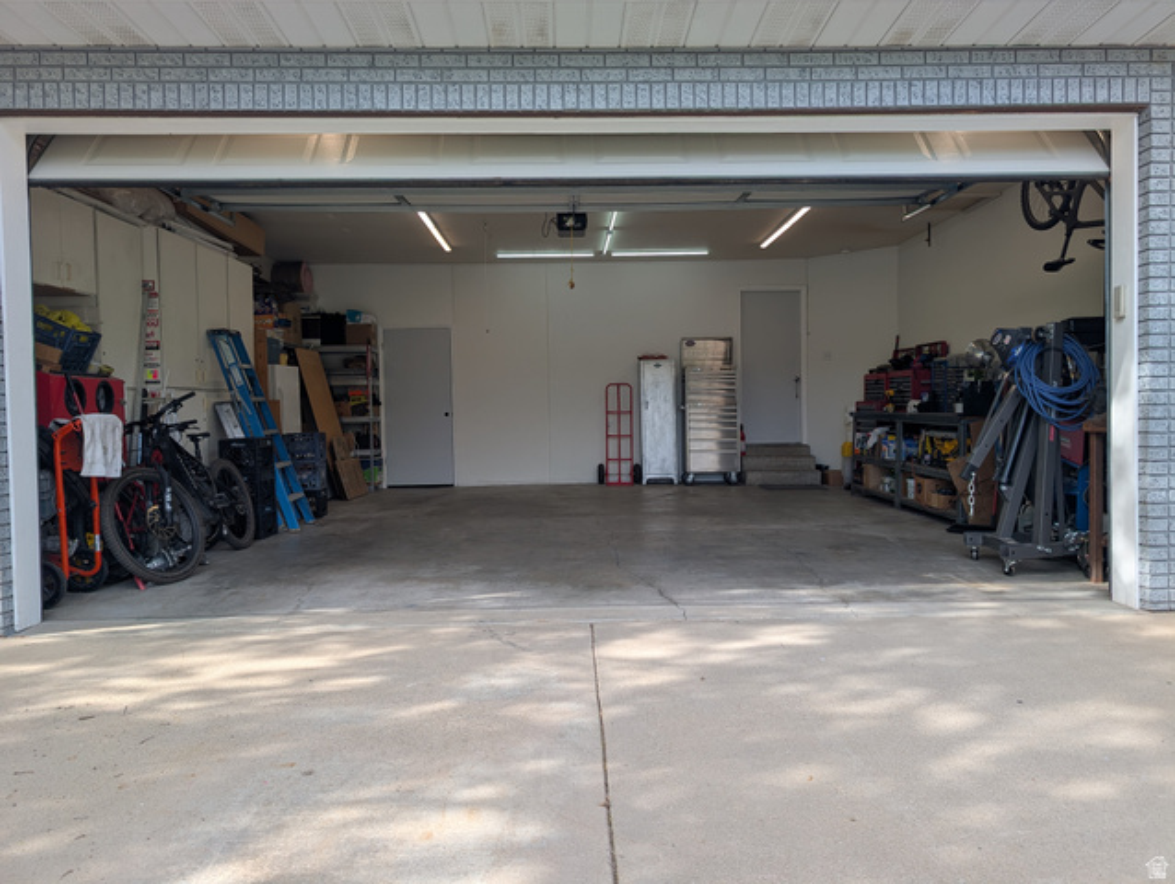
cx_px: 588
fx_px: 816
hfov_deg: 71.5
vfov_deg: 56.9
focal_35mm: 24
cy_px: 442
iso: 19
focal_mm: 6.9
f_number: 1.68
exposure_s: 1/270
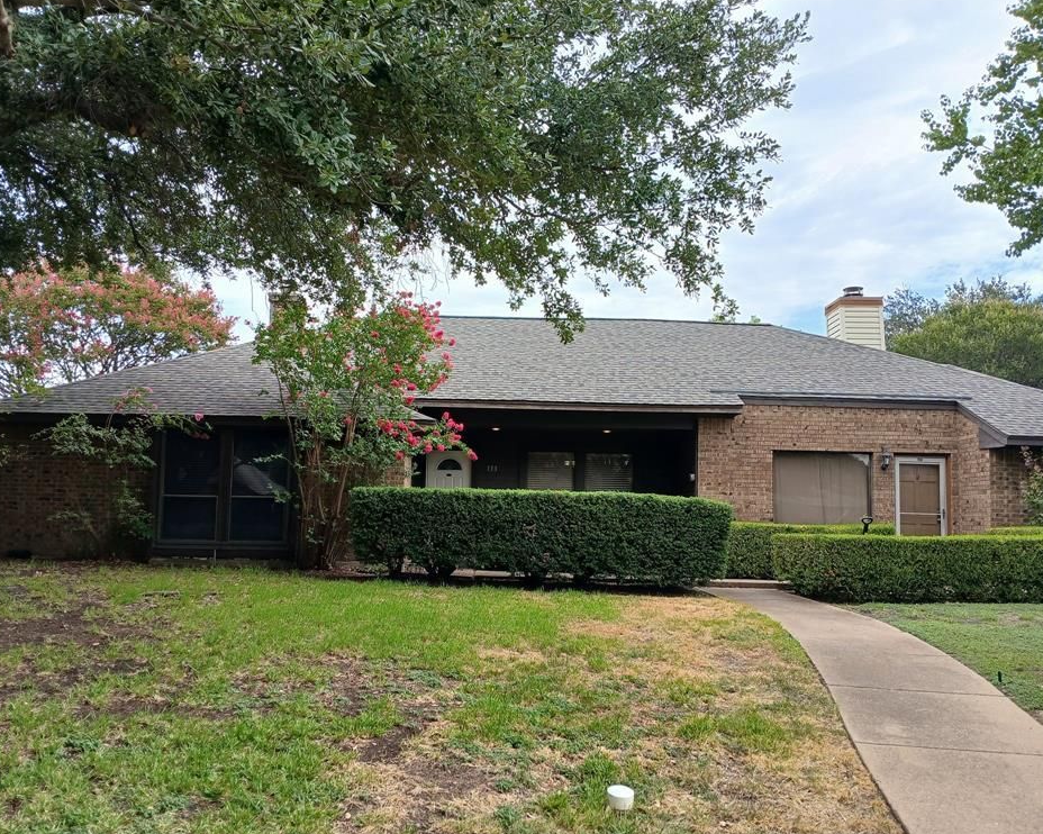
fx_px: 864
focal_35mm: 28
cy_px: 424
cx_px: 495
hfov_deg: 62.2
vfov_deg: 51.5
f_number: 1.8
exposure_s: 1/177
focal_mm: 3.98
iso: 20
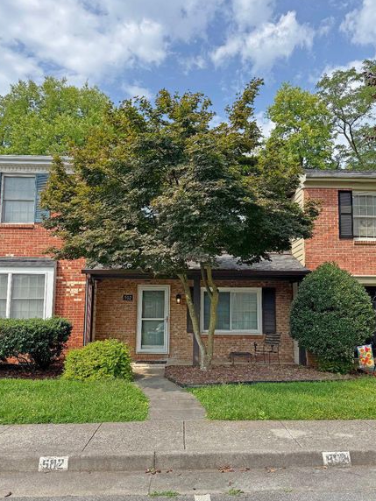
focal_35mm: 28
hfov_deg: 49.7
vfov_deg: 63.3
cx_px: 195
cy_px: 274
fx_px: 406
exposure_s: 1/2710
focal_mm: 6.76
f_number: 1.78
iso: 80
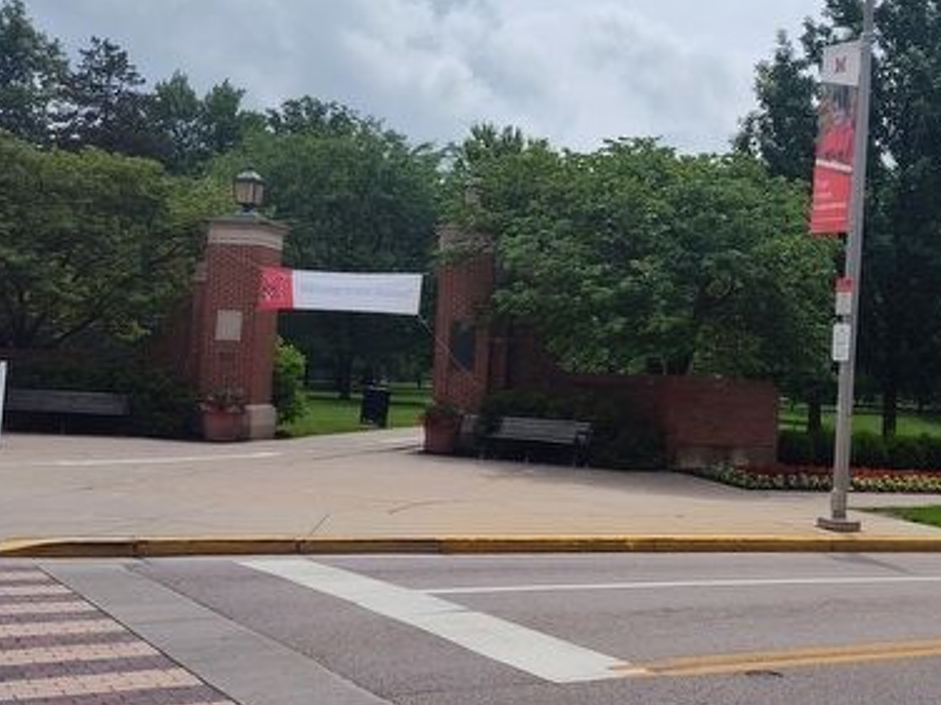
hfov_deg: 38.0
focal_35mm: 49
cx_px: 693
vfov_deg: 29.7
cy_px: 325
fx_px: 1332
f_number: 1.8
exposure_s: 1/3714
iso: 100
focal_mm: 5.56
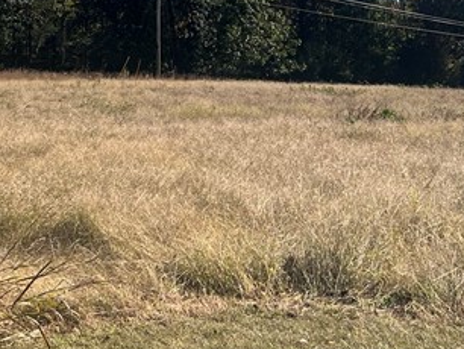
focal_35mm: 87
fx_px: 1167
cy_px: 26
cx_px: 285
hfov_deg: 22.4
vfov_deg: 16.7
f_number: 1.6
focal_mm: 5.1
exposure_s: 1/3745
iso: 50
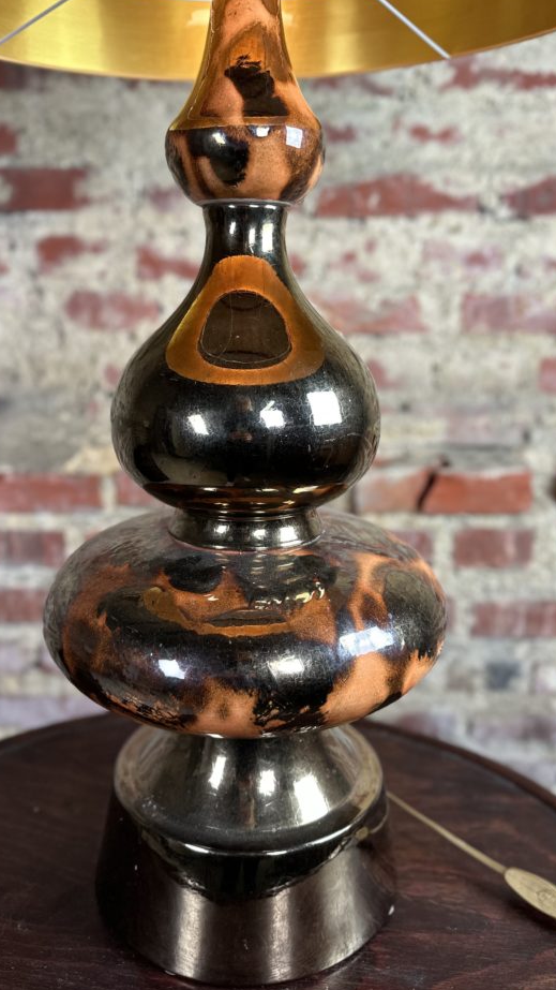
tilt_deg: -13.0
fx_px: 760
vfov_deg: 66.0
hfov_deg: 40.1
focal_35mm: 29
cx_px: 244
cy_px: 472
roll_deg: +1.1
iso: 125
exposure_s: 1/50
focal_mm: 6.86
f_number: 1.78
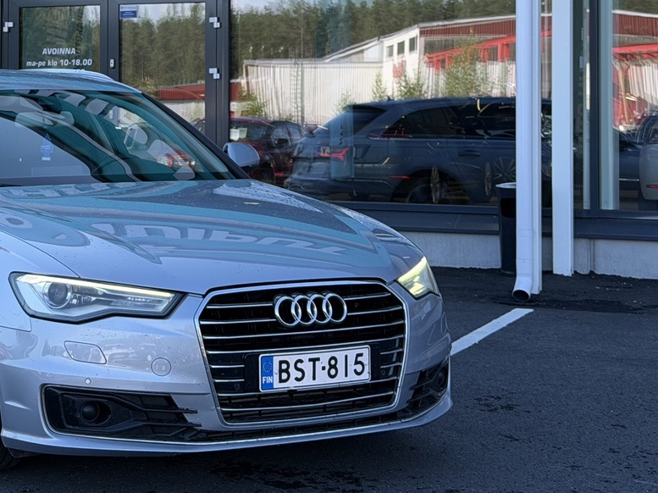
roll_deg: -1.1
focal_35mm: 89
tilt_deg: +1.3
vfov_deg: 16.4
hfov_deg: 21.5
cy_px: 70
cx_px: 62
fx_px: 1691
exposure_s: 1/951
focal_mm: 6.76
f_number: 1.78
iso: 64
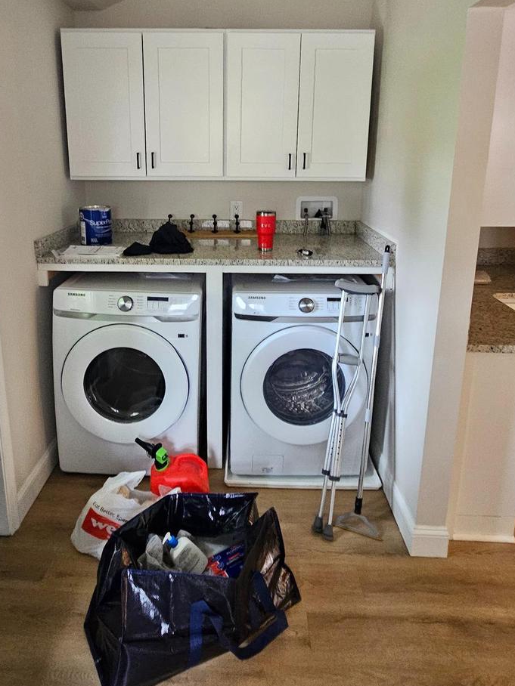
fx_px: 436
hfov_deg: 61.0
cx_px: 236
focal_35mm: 22
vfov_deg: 75.2
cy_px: 262
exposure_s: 1/40
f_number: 2.2
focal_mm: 2.2
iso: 320
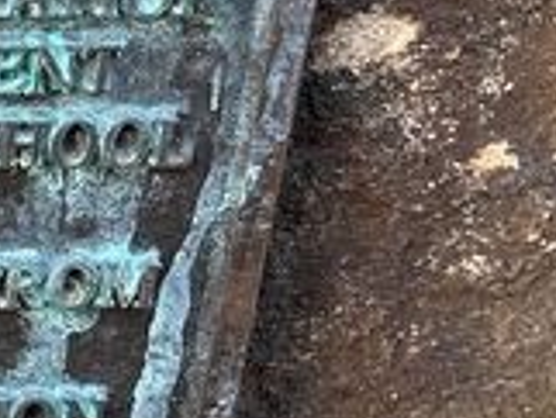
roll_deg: -2.0
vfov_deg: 11.5
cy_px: 183
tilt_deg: -31.5
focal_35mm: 129
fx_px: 2074
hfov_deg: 12.5
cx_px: -701
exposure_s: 1/172
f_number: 1.6
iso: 64
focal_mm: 5.1
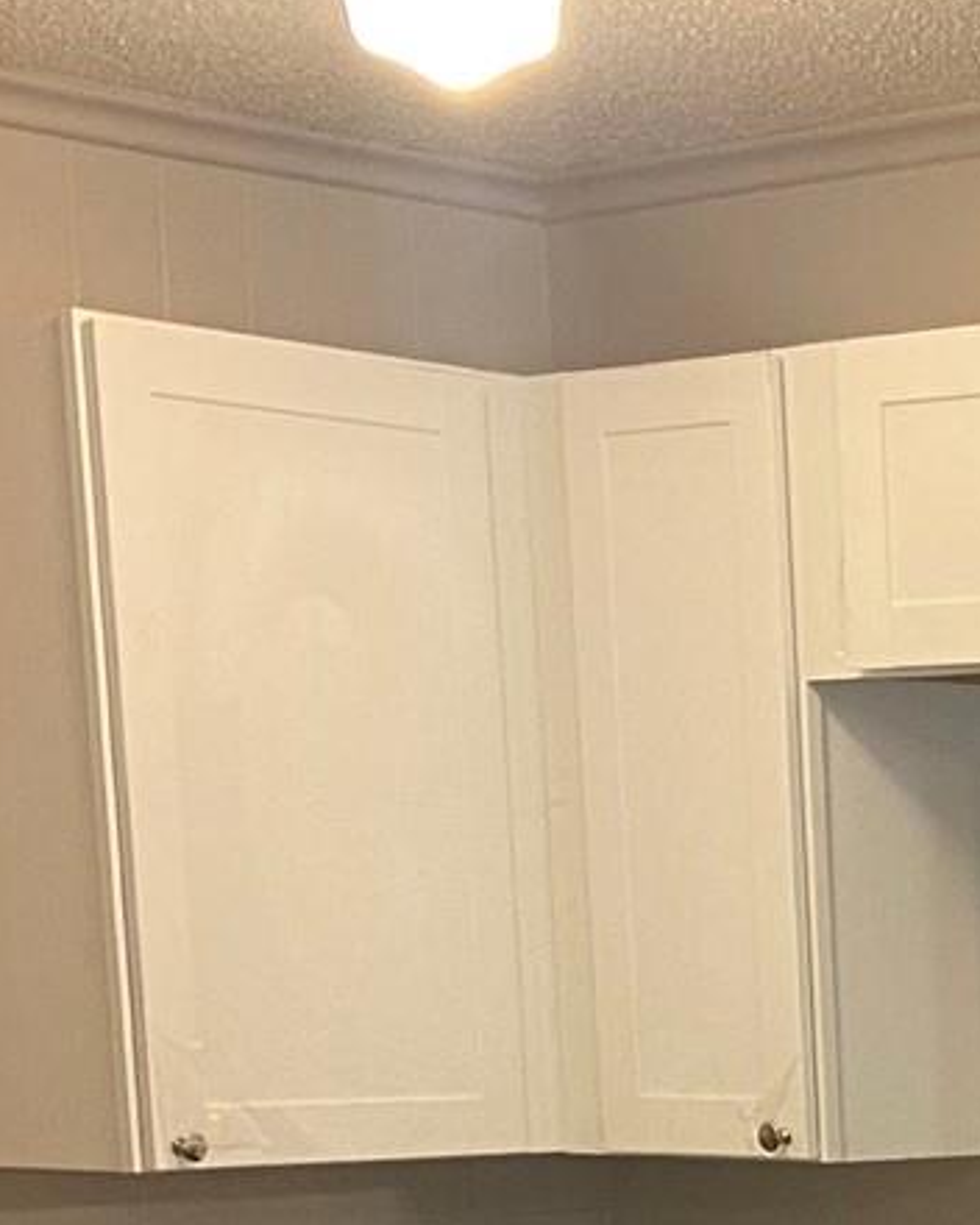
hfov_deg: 12.1
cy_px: 1676
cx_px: 1709
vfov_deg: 15.4
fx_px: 4278
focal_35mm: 118
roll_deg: +0.1
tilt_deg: -9.3
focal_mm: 4.25
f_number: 1.8
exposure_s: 1/60
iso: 125
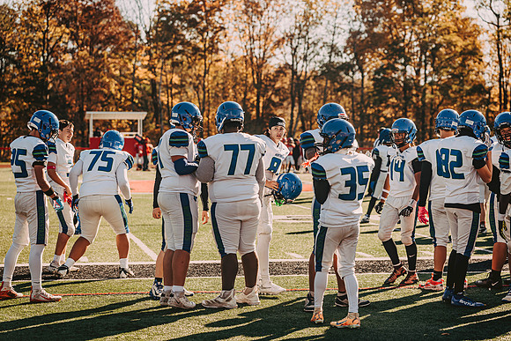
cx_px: 256
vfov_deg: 15.9
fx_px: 1221
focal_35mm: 86
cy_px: 170
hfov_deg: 23.6
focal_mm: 86
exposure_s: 1/2000
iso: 250
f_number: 3.2
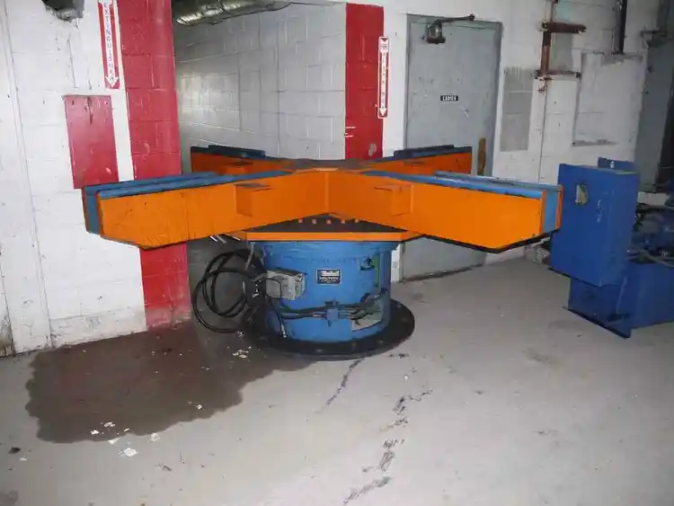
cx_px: 337
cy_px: 253
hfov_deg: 63.4
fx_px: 545
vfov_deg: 49.8
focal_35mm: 28
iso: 1000
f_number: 3.5
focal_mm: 14
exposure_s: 1/125
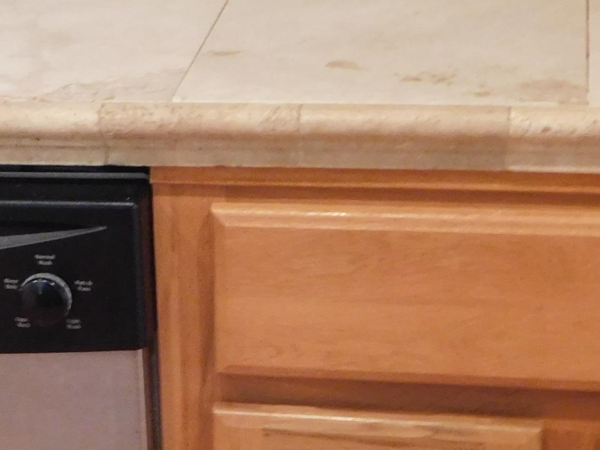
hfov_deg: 16.1
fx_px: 2080
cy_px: 401
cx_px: -10
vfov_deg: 12.3
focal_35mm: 120
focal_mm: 6.3
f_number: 3.5
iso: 400
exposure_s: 1/10
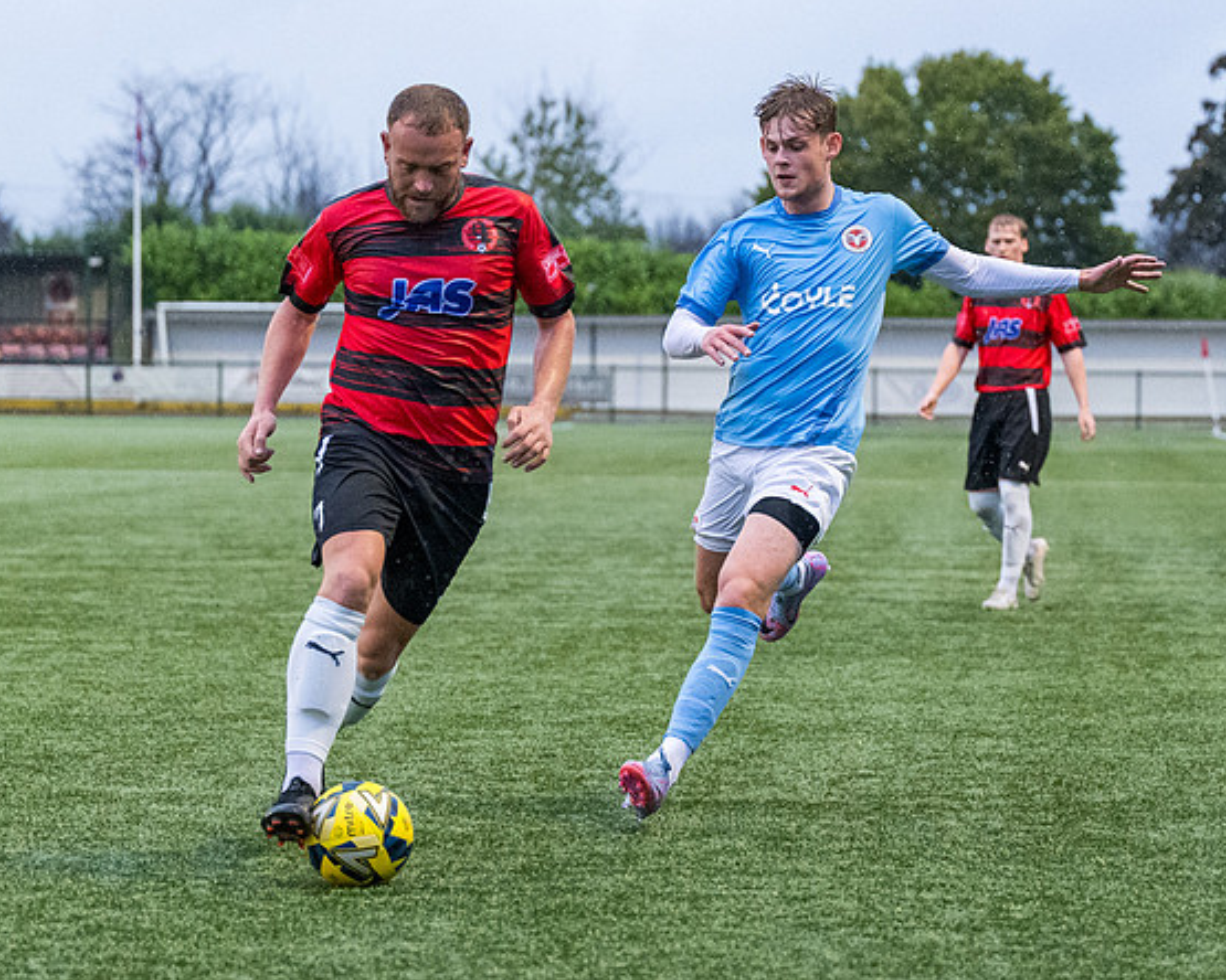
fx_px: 5370
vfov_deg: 10.4
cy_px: 506
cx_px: 793
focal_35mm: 148
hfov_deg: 13.0
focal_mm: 70
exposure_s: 1/1250
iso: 4000
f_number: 2.8
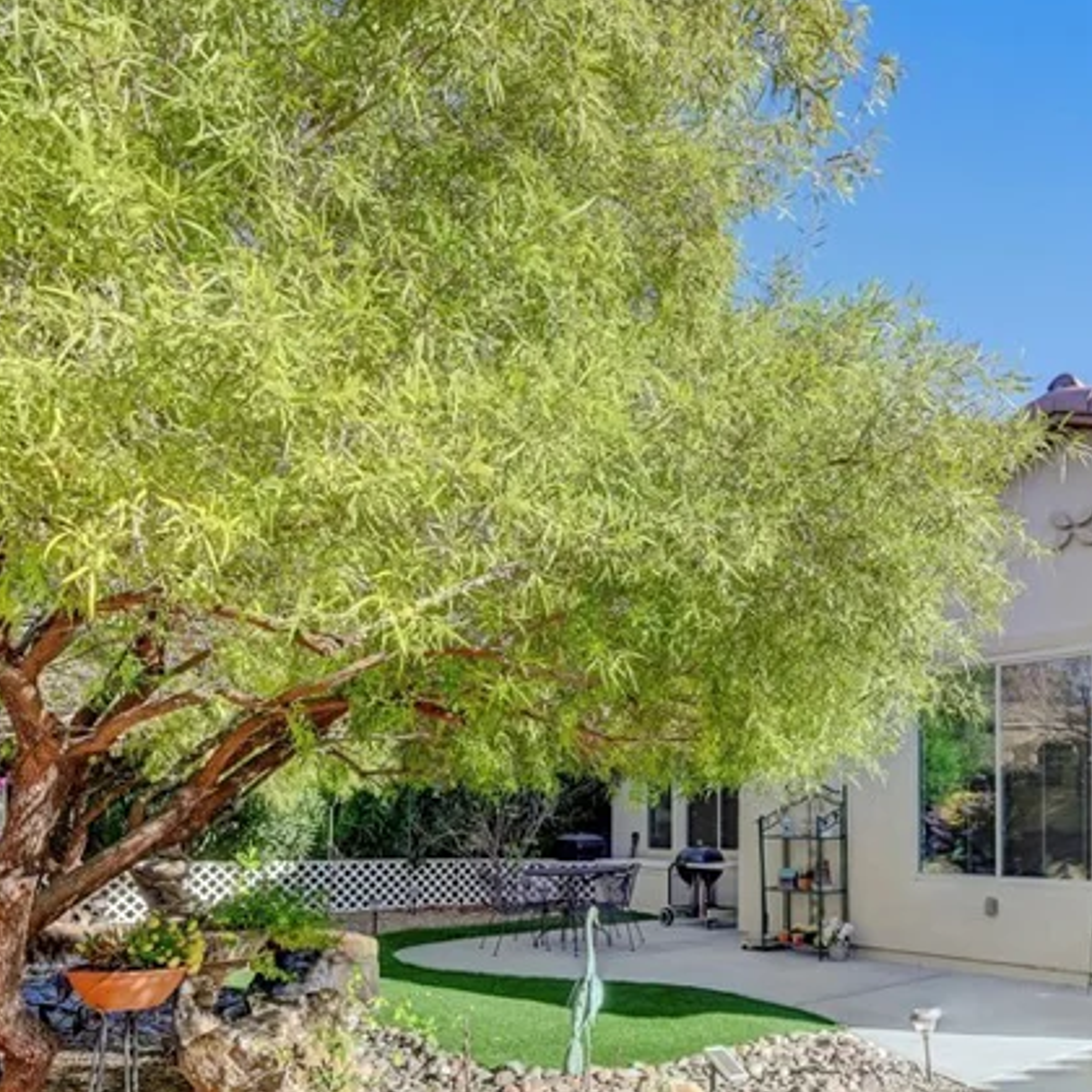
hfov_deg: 53.2
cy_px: 785
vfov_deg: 53.7
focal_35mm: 29
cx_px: 816
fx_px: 1035
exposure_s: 1/250
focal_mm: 14
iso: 400
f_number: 9
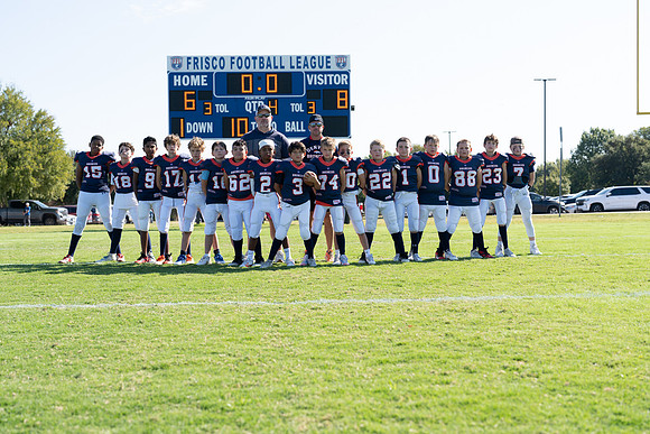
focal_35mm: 50
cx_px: 325
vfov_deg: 27.0
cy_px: 217
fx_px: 903
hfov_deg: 39.6
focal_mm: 50
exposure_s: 1/500
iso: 100
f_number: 3.5
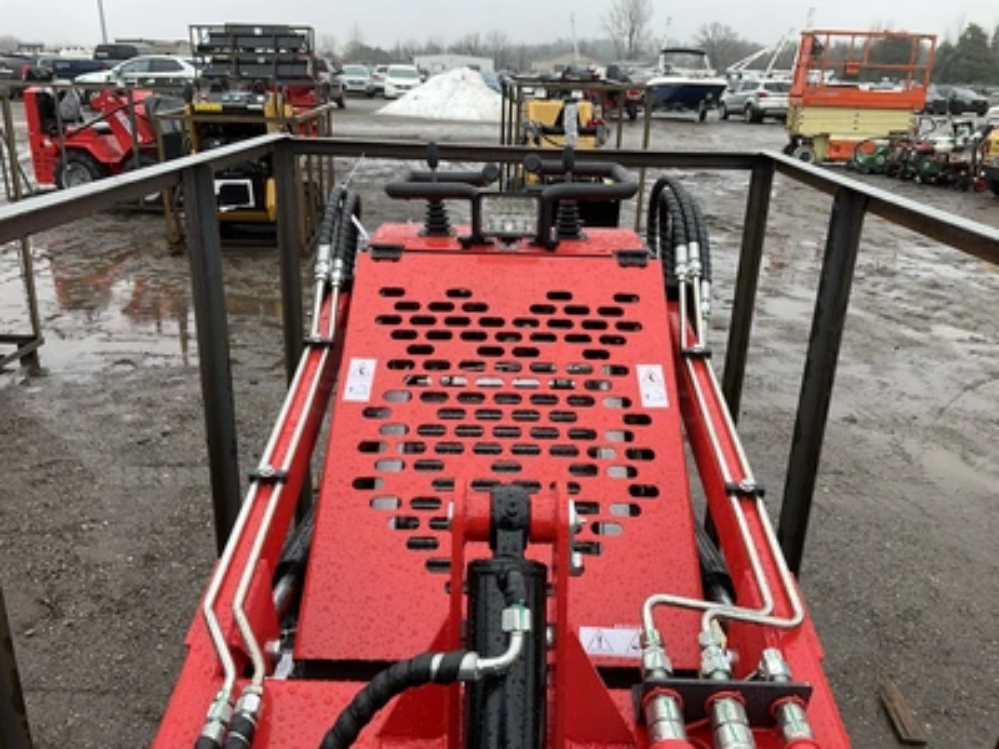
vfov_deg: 48.2
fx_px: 837
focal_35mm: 29
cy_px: 374
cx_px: 500
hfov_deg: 61.7
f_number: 1.8
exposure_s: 1/167
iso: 20
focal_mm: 3
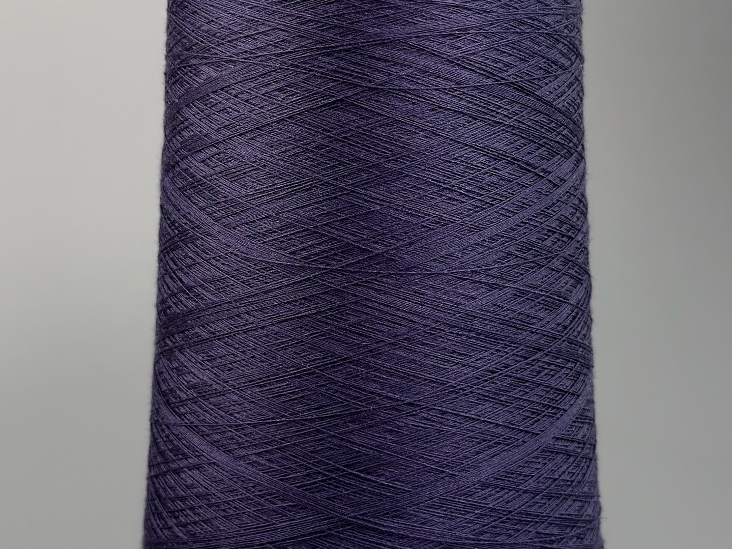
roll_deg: +0.1
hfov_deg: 55.3
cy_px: 312
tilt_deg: -6.2
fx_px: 698
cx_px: 369
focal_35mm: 33
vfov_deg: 42.9
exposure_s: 1/540
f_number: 1.78
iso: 64
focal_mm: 6.76
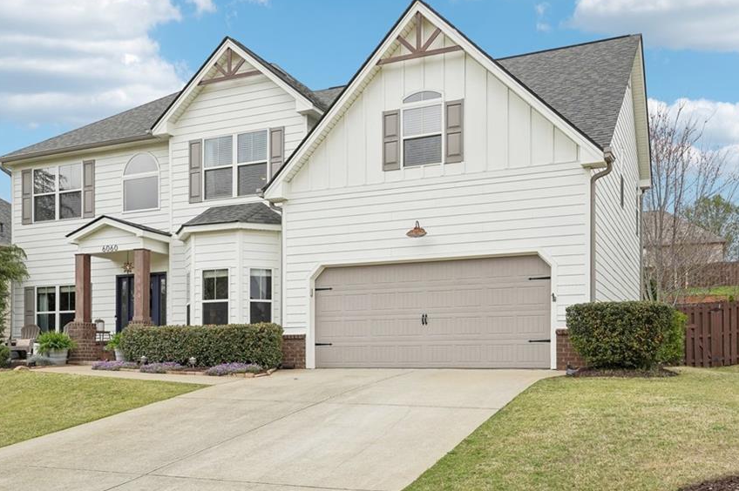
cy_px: 272
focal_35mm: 35
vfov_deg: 37.8
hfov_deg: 54.3
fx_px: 718
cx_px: 329
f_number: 8
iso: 400
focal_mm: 29
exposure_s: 1/800
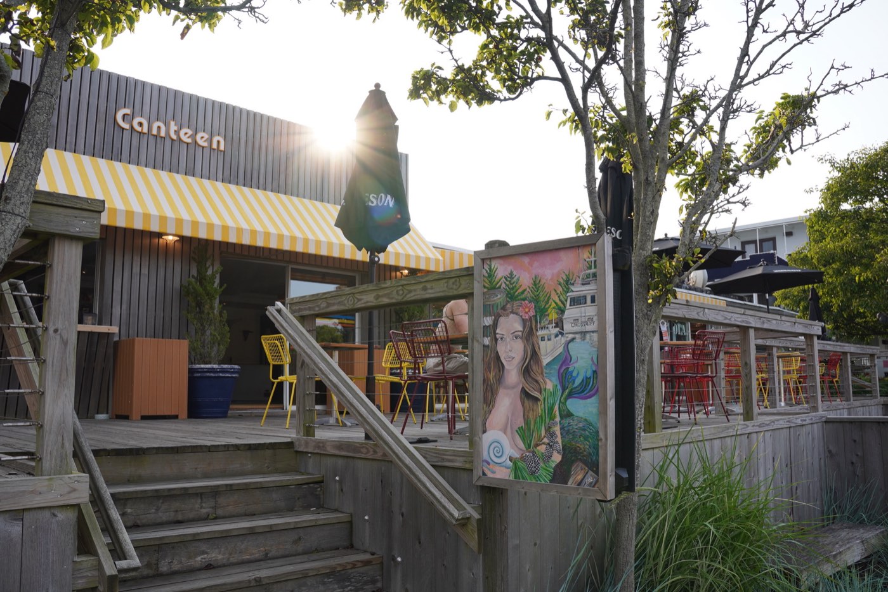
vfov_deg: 44.4
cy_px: 296
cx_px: 444
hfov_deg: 63.0
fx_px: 725
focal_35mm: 29
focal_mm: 19.6
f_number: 6.3
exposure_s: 1/160
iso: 100
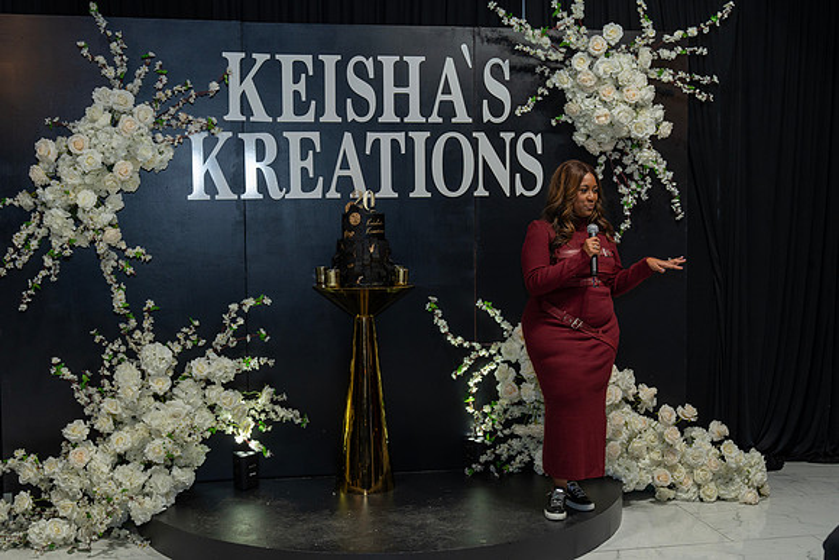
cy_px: 280
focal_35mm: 43
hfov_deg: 45.4
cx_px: 420
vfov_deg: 31.2
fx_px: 1002
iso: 500
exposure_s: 1/125
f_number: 4
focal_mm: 43
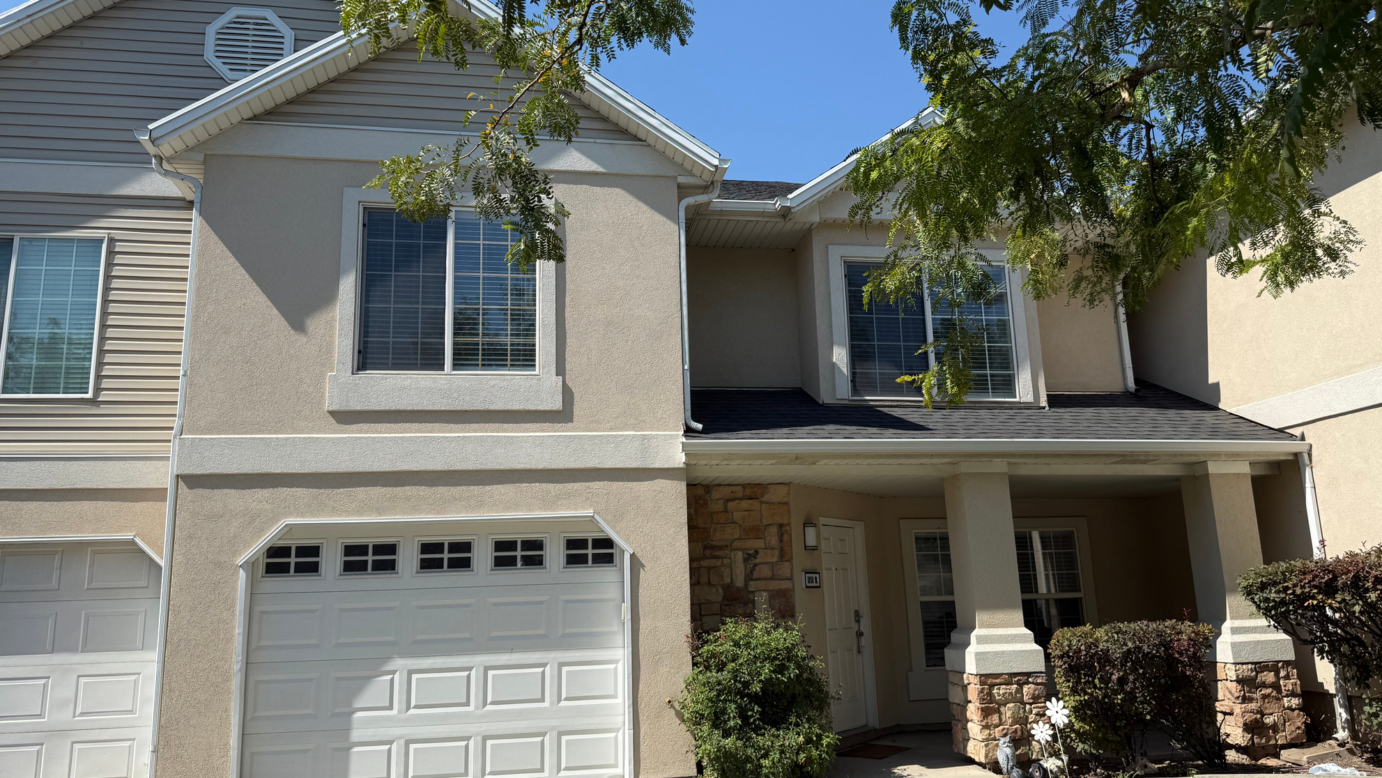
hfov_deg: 69.8
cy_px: 379
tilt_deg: +13.0
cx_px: 705
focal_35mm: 27
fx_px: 990
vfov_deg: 42.9
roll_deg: +1.7
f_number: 1.78
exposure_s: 1/4167
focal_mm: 6.76
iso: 80
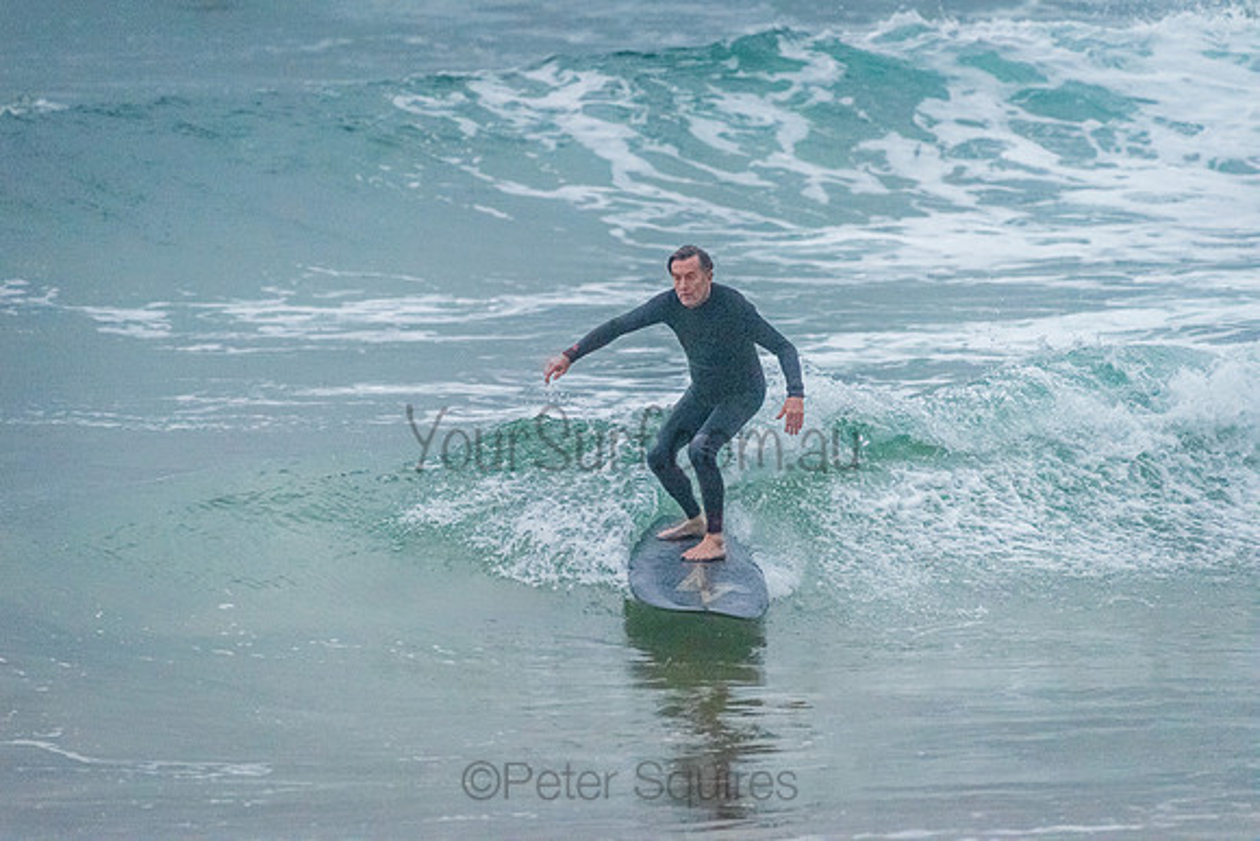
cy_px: 414
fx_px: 17783
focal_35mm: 508
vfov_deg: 2.7
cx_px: 620
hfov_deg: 4.1
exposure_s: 1/1600
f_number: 5.6
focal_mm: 500
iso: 7200
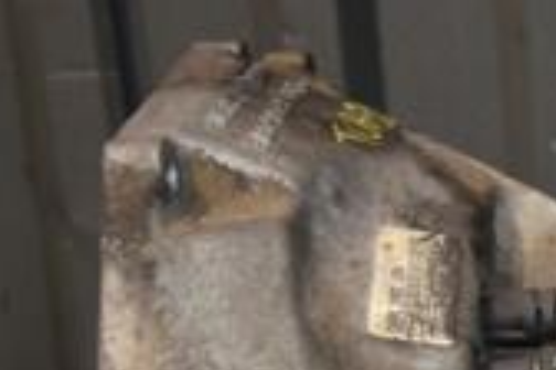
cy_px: 525
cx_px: 774
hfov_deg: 11.6
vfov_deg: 7.9
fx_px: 2641
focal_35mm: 171
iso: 800
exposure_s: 1/60
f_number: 5
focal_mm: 32
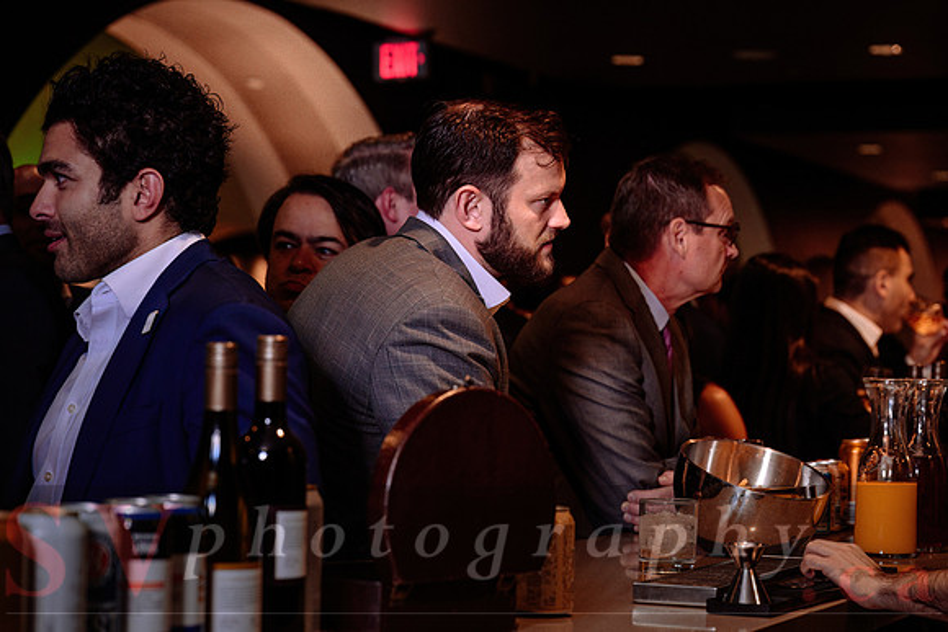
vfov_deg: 16.2
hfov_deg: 24.0
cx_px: 572
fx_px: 2224
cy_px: 381
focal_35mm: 84
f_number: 4
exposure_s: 1/80
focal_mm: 70
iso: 800
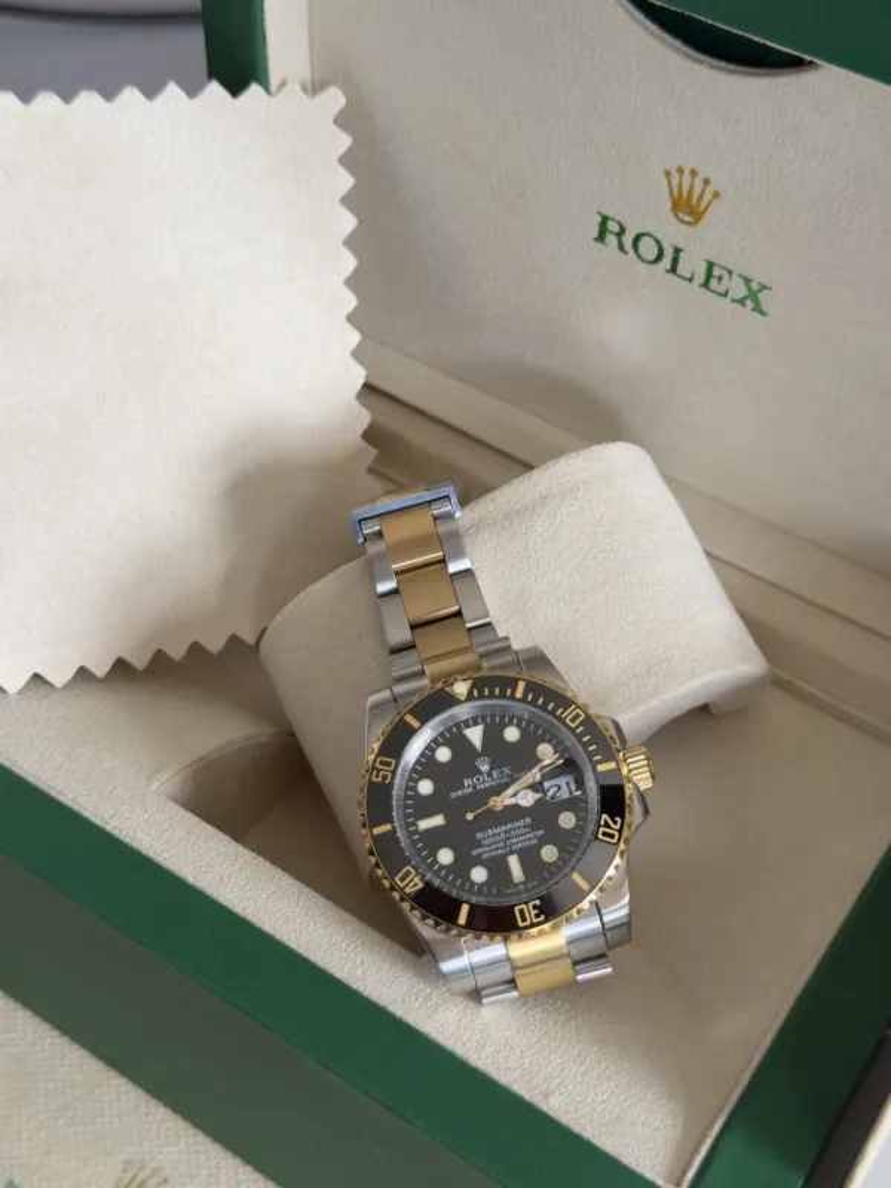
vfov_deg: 50.1
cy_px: 594
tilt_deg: -44.2
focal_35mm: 37
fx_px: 1270
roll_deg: -5.0
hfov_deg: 38.7
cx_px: 446
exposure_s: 1/121
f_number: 1.78
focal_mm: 6.76
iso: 64
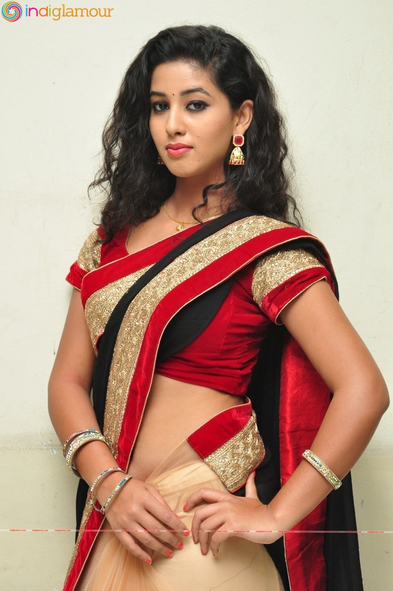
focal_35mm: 78
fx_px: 1281
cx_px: 196
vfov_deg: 26.0
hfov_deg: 17.4
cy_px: 296
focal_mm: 52
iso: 1600
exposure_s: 1/125
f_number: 7.1
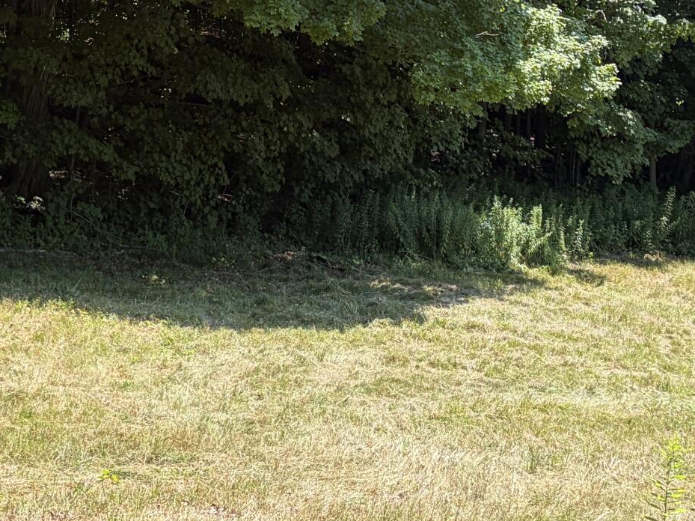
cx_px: 169
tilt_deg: +4.7
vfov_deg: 17.1
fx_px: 1686
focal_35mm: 84
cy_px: -20
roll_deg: +2.1
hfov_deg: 23.1
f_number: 1.6
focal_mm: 5.96
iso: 50
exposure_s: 1/884
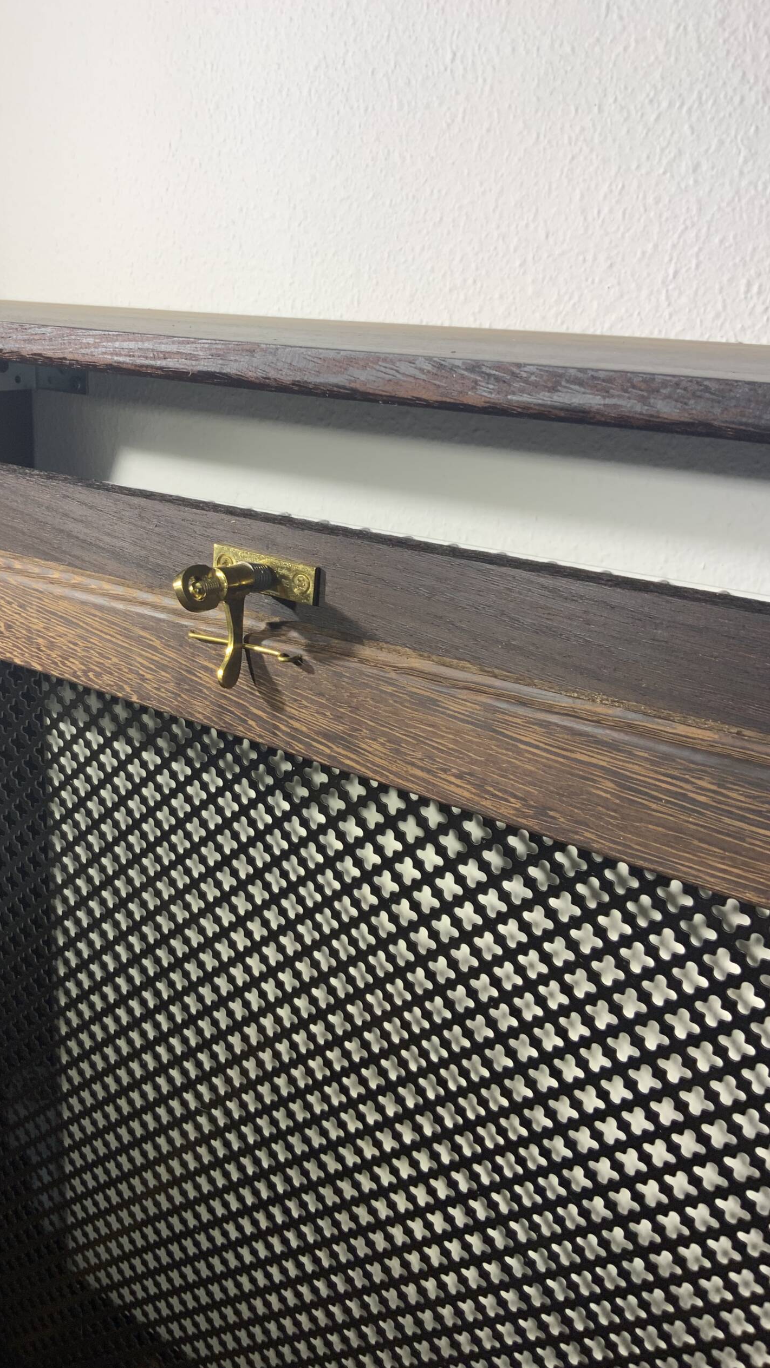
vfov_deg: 61.0
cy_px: 683
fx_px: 1162
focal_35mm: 32
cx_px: 267
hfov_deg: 36.4
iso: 32
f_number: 1.8
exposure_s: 1/100
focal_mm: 3
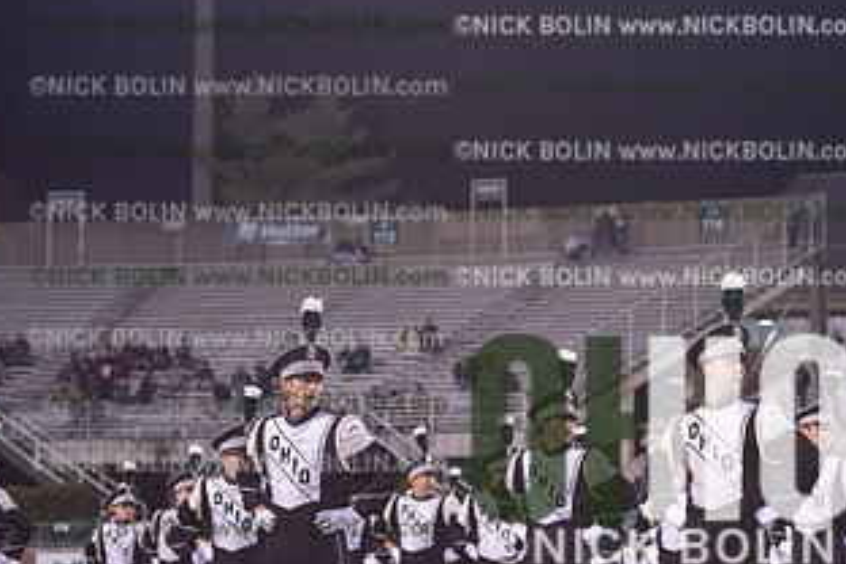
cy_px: 465
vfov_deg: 10.5
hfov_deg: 15.7
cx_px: 662
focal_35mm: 130
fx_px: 3055
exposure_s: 1/1250
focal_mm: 70
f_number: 3.2
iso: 5000
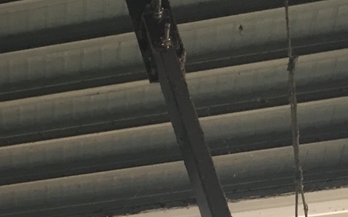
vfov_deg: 11.2
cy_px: 435
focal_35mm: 106
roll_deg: -2.3
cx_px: -250
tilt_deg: +37.5
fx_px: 1005
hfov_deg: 16.8
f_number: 2.2
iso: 40
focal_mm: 4.15
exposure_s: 1/30
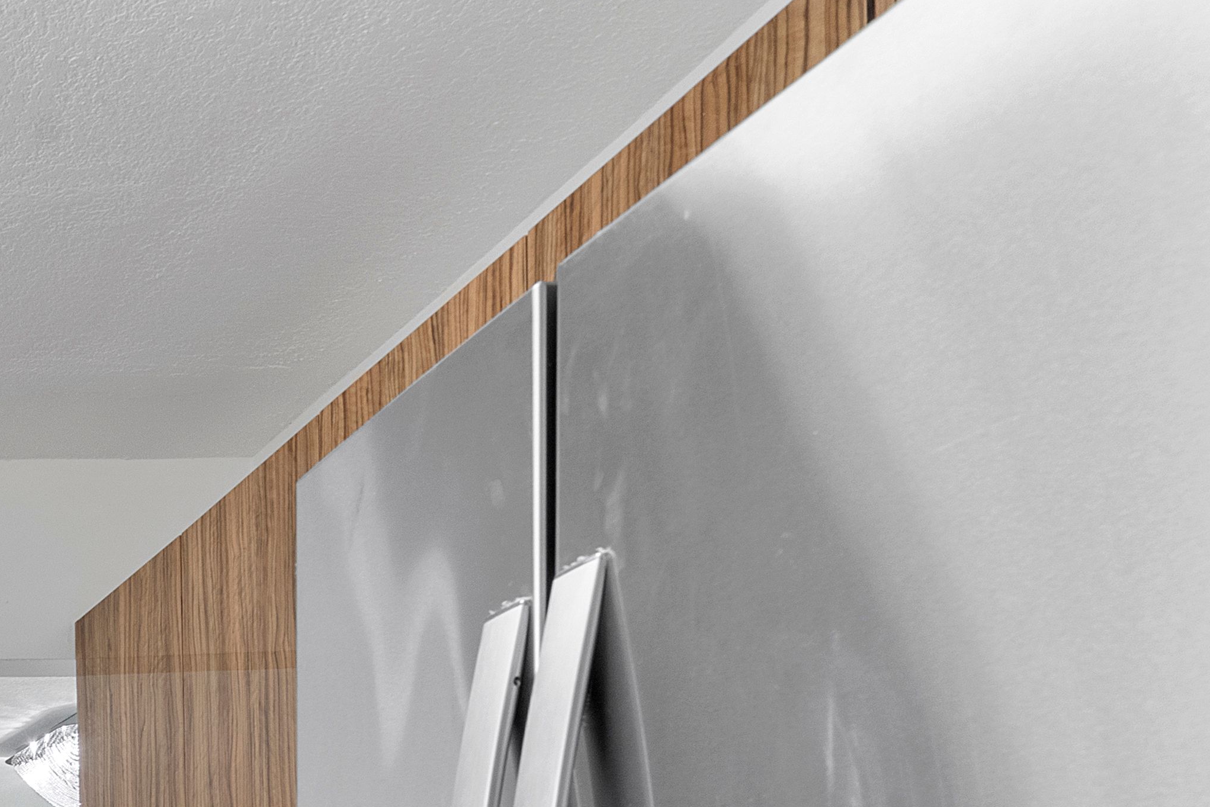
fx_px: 1580
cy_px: 1145
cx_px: -529
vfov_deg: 23.9
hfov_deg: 29.2
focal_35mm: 47
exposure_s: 1/15
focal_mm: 16
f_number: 10
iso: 800
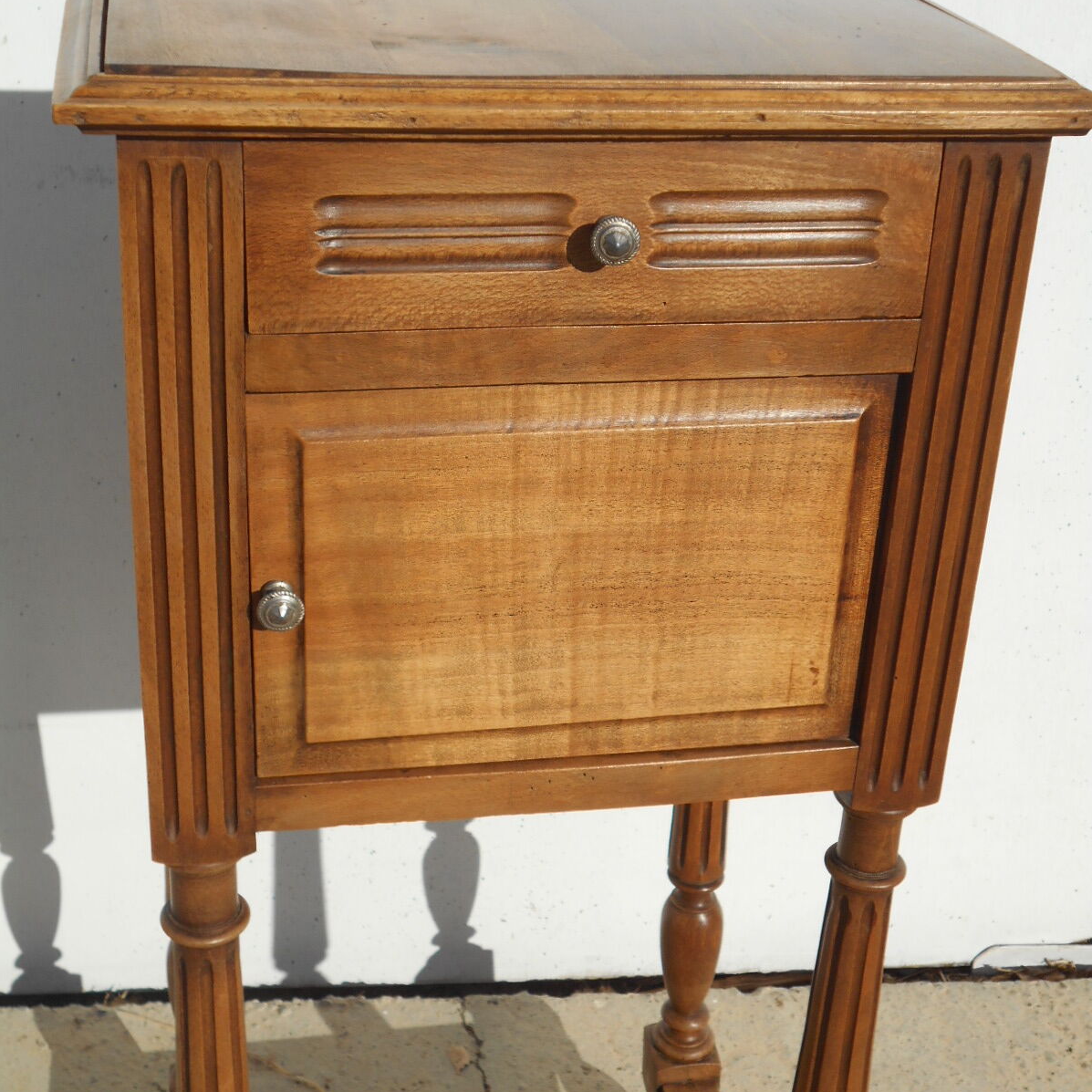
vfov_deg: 32.8
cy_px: 506
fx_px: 1856
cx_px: 546
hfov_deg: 32.8
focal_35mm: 52
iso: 80
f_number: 4.2
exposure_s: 1/1250
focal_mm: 7.7
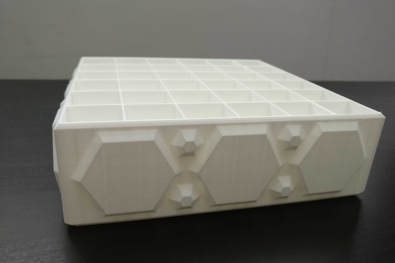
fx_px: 329
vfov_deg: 43.6
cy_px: 135
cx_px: 200
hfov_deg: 61.9
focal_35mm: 30
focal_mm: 4.26
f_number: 2
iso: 1600
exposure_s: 1/17
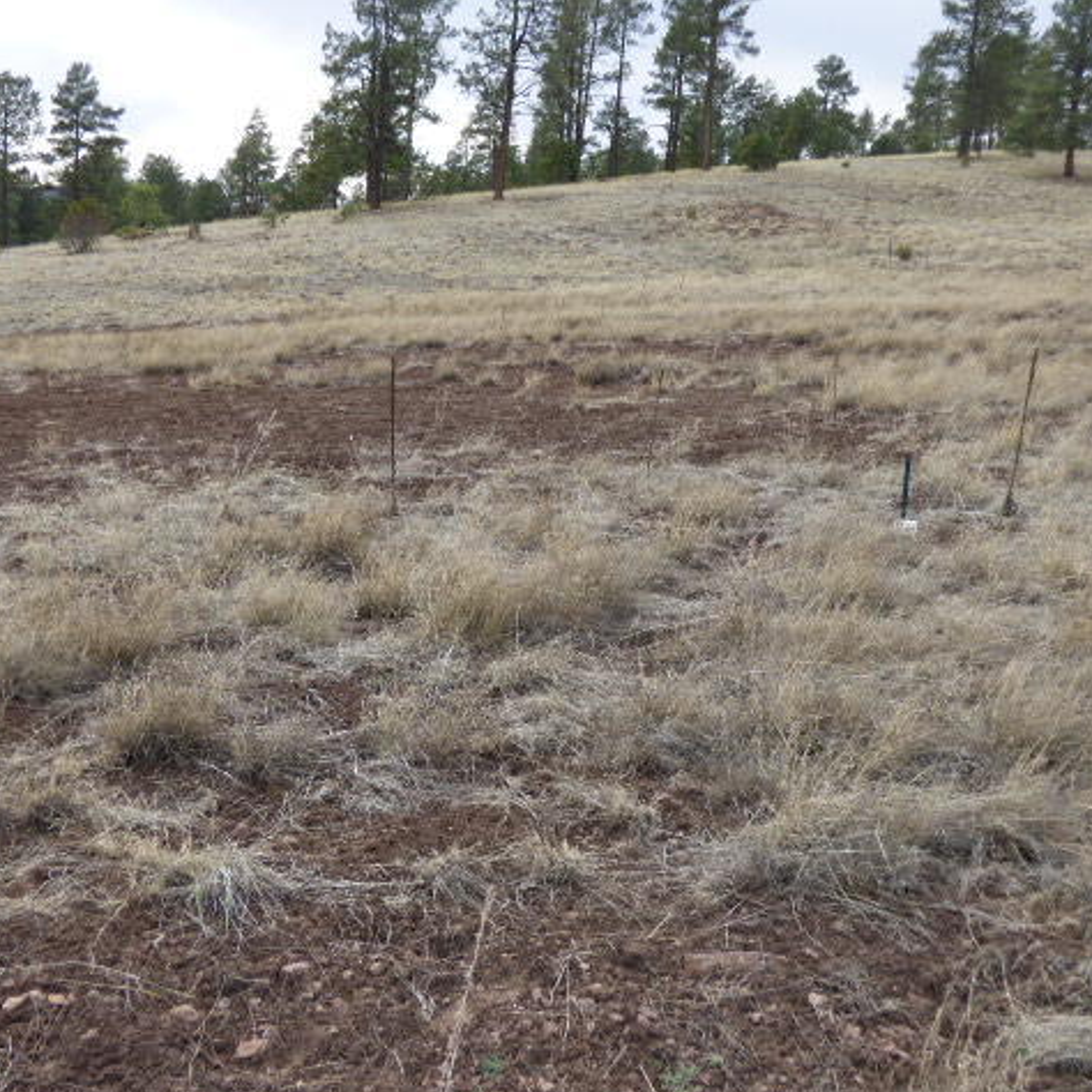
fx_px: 1535
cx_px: 528
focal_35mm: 43
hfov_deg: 39.2
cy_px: 551
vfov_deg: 39.2
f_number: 3.4
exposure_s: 1/500
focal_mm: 6.18
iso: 100
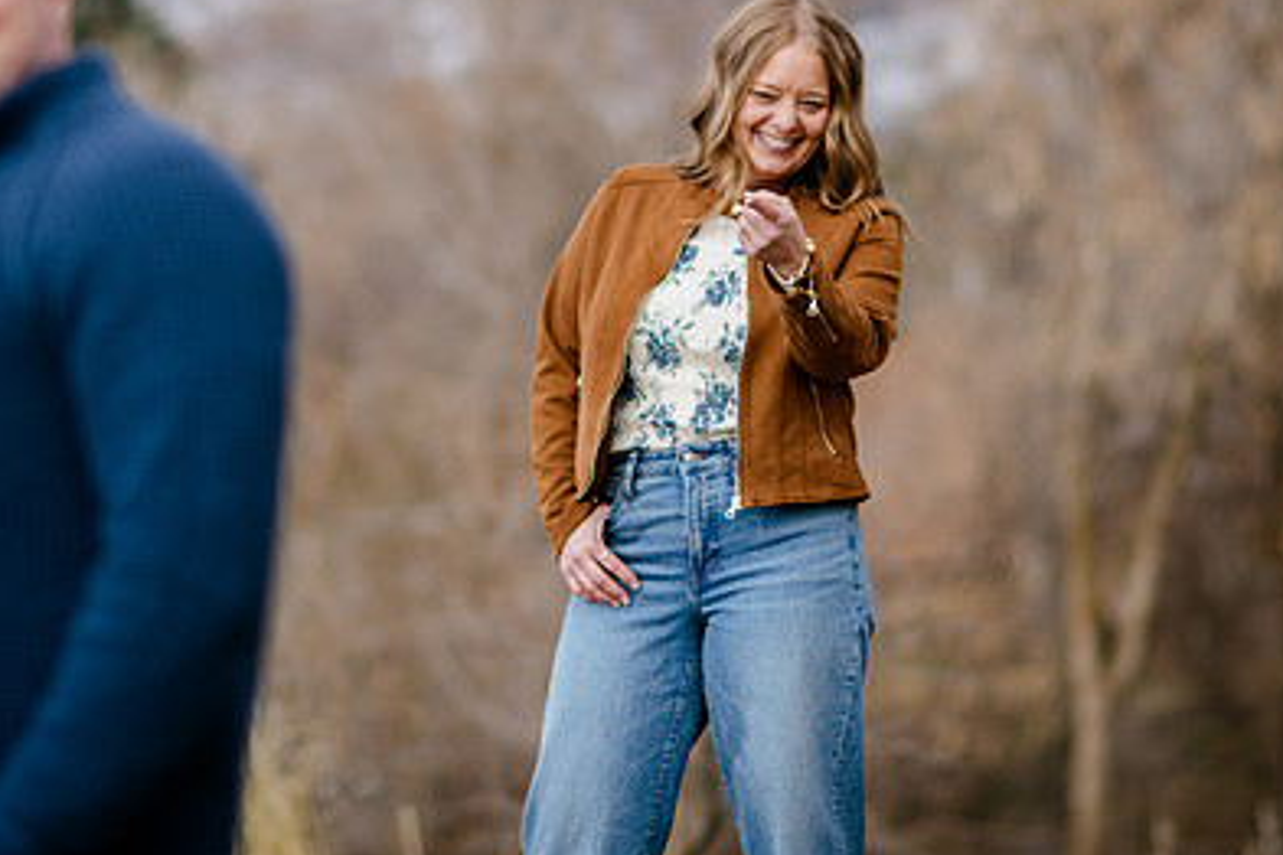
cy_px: 183
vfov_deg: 7.4
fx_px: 6628
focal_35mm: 186
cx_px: 560
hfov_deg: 11.1
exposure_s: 1/1250
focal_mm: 105
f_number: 2
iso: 200
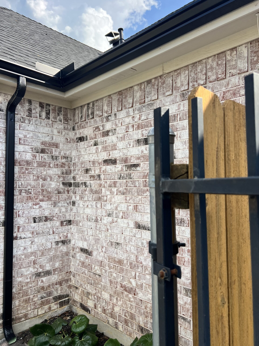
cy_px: 173
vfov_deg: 67.3
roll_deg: -0.3
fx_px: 259
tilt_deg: +3.1
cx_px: 130
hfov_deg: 53.1
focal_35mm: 26
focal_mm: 5.7
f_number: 1.5
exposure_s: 1/1468
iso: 50
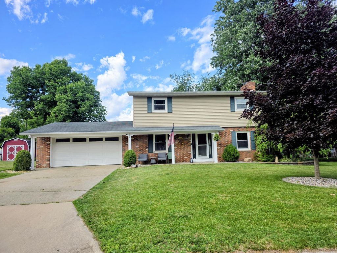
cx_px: 168
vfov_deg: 58.9
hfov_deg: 73.9
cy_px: 126
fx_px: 224
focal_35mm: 23
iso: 80
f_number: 1.7
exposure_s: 1/3628
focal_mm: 6.3
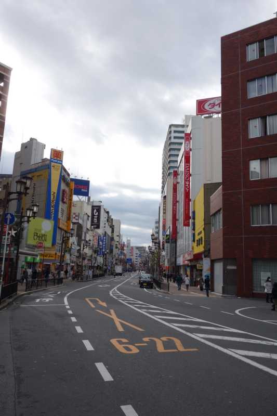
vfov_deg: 65.5
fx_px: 323
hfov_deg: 46.4
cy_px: 208
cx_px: 138
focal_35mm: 28
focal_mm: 10.4
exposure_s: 1/400
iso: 125
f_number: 5.6
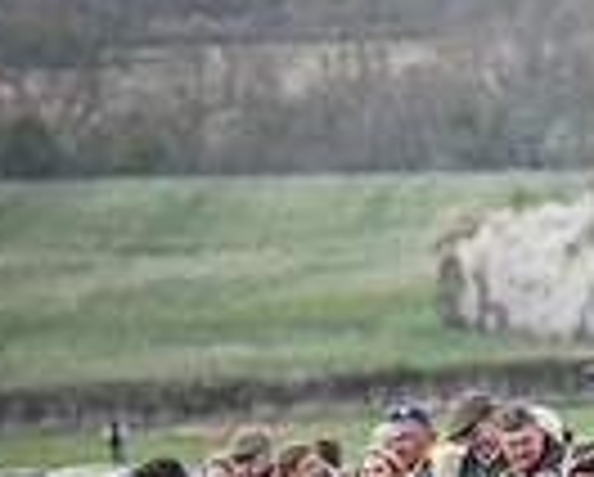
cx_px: 898
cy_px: 759
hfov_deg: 2.1
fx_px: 16567
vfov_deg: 1.6
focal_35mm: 941
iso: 200
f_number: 4
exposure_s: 1/800
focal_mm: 115
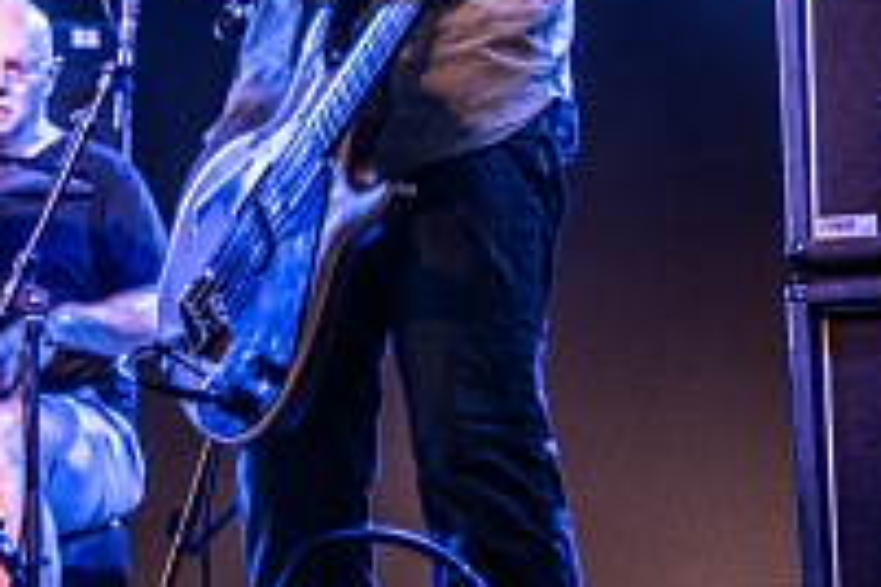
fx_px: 4551
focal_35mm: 186
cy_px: -309
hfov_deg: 10.5
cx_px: -631
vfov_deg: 7.3
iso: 400
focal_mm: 52
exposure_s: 1/80
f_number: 2.8
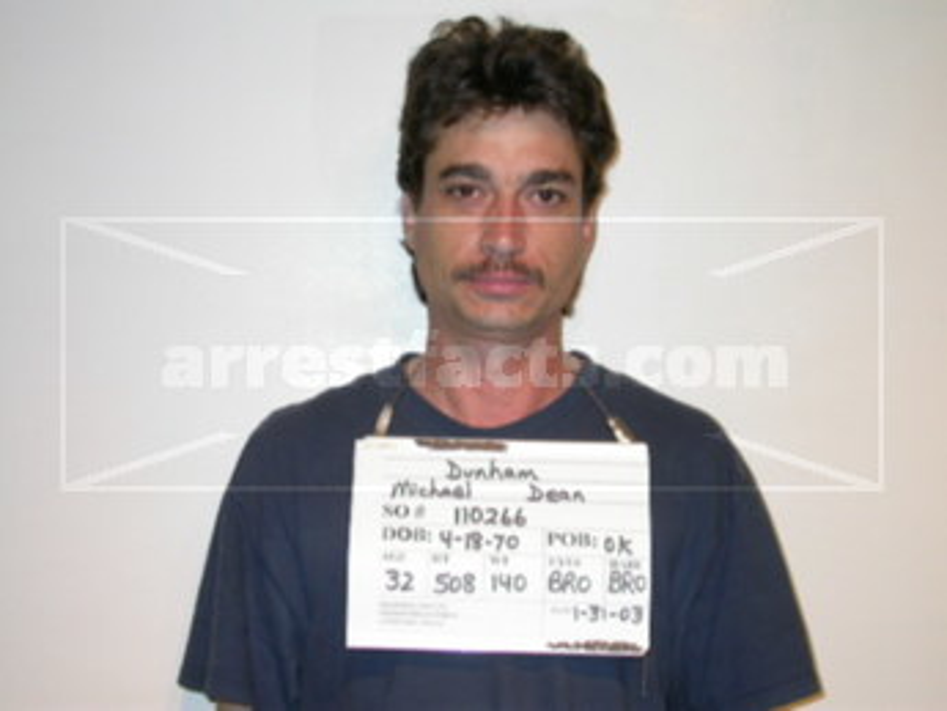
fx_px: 1587
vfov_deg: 25.2
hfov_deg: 33.2
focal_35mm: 58
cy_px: 356
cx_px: 474
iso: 100
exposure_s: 1/60.3
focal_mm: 12
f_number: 3
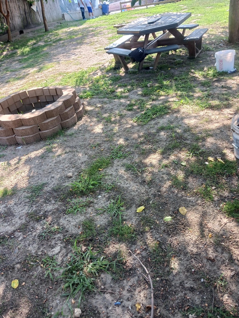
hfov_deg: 51.4
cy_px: 159
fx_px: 249
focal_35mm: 27
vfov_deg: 65.3
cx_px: 120
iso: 32
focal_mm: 4
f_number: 1.8
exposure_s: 1/60
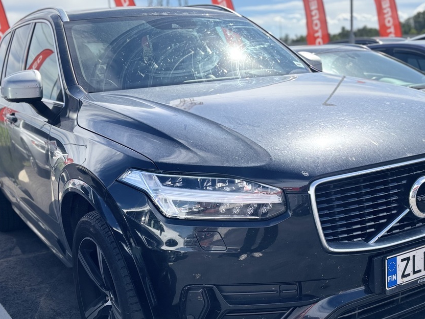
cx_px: 235
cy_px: 201
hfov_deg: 42.0
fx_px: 552
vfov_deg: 32.0
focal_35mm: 45
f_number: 1.6
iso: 50
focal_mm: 5.96
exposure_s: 1/2193
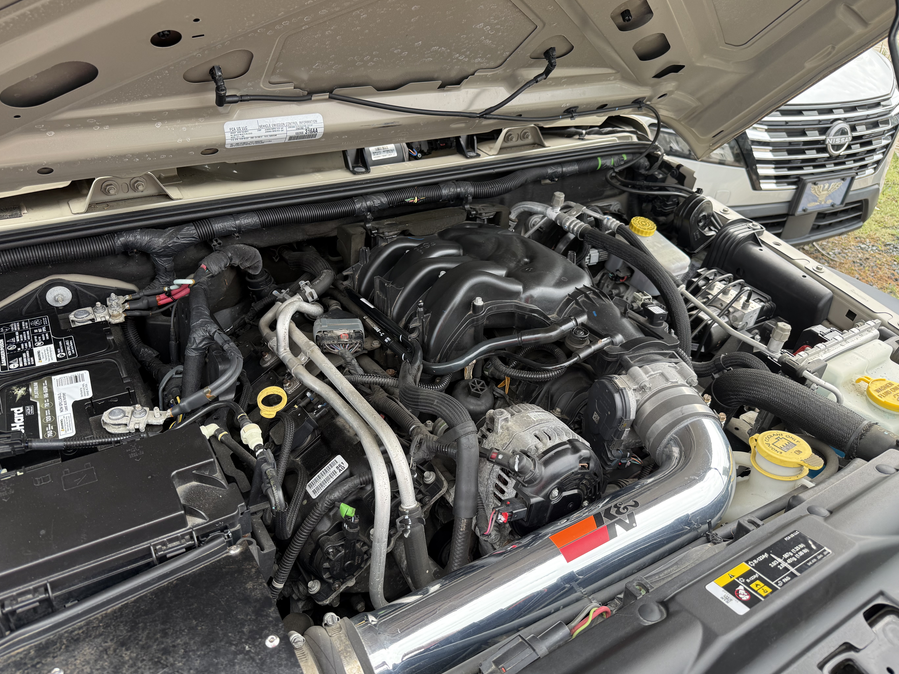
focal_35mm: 25
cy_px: 334
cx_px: 432
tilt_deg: -33.7
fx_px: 649
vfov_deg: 54.9
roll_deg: -6.5
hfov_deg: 69.4
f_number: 1.78
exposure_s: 1/389
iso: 100
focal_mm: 6.76
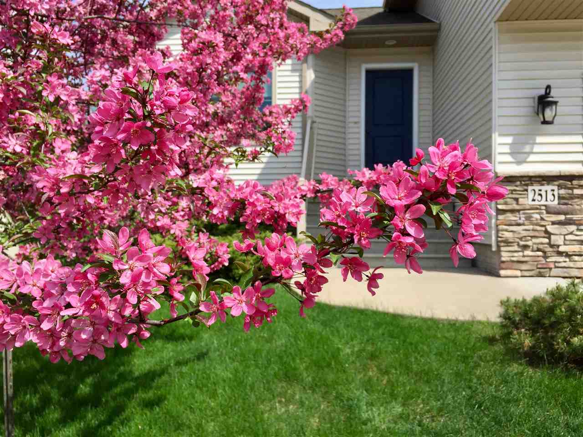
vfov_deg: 48.2
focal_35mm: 29
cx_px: 292
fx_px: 488
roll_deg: +0.2
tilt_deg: +1.4
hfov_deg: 61.7
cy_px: 218
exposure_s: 1/2639
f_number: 2.2
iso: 32
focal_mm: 4.15
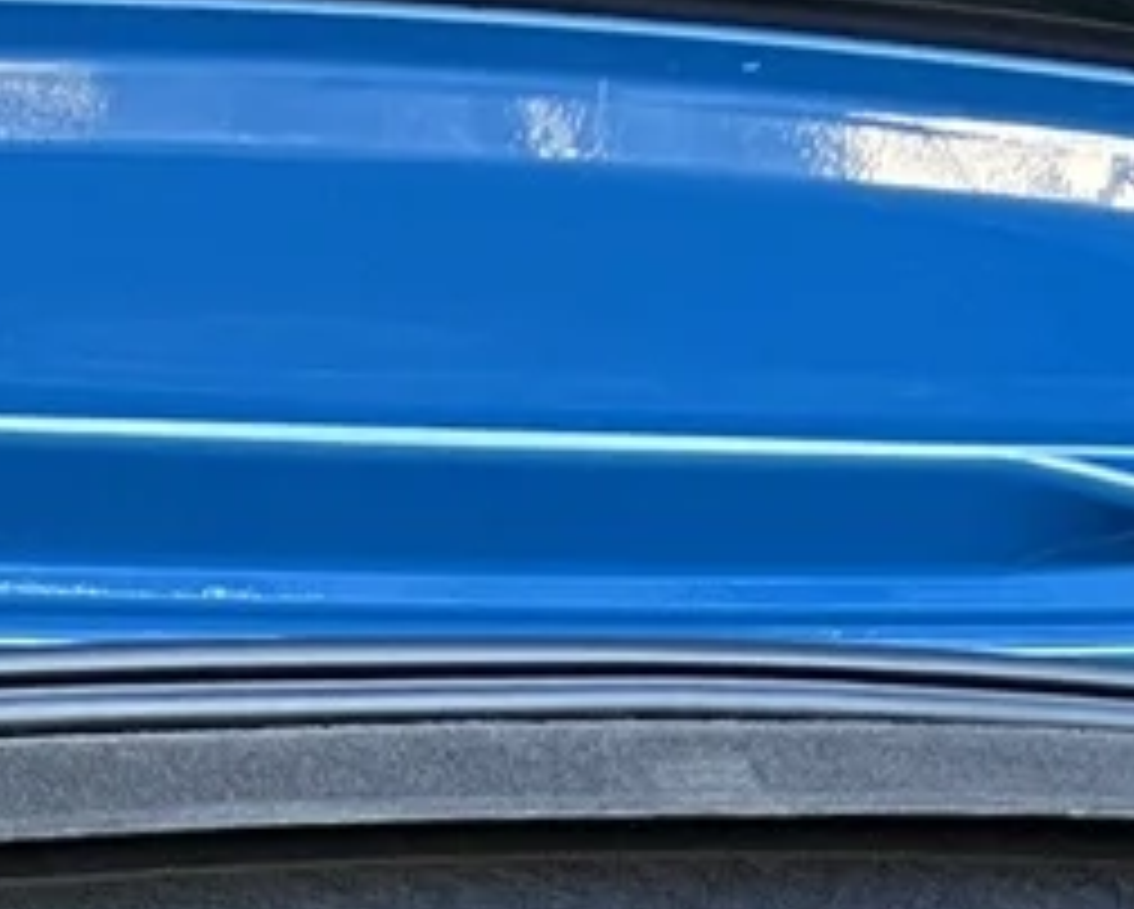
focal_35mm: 161
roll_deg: +0.6
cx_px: 720
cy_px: 2416
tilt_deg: -14.4
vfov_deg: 8.5
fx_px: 5408
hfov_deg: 12.0
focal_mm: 5.7
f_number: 1.5
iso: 125
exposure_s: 1/78
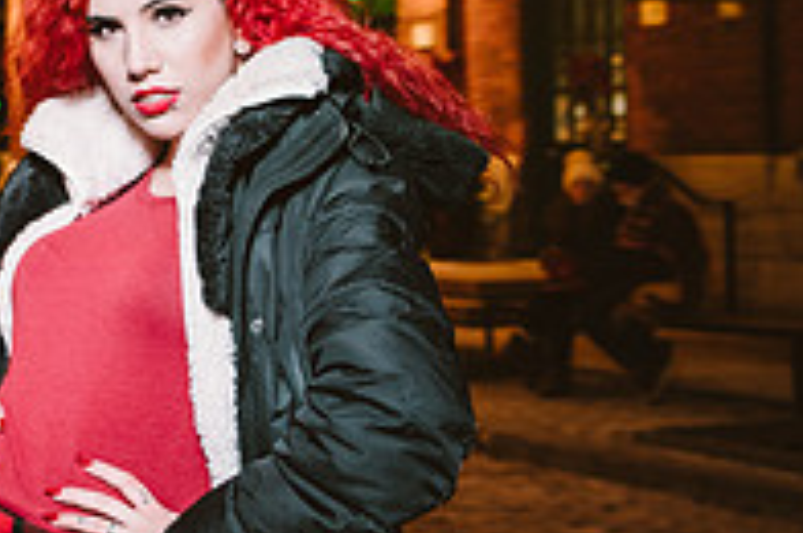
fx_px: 2026
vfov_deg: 14.9
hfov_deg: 19.6
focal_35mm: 91
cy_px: 113
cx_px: -381
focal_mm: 30
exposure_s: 1/30
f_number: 3.5
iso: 800
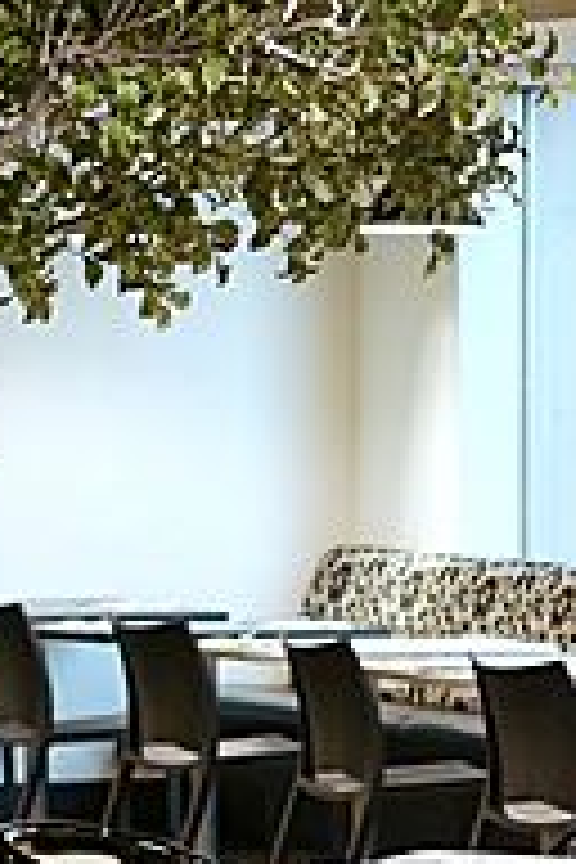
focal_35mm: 244
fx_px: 5856
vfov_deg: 8.4
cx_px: 950
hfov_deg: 5.6
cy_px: 994
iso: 400
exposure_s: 1/60
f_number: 1.8
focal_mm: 25
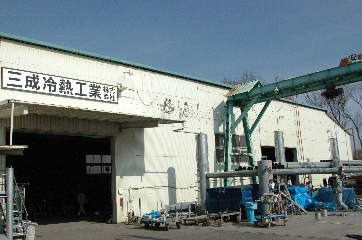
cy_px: 125
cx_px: 159
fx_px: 352
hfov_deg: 54.3
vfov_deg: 37.8
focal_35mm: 35
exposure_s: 1/8000
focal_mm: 20
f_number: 5.6
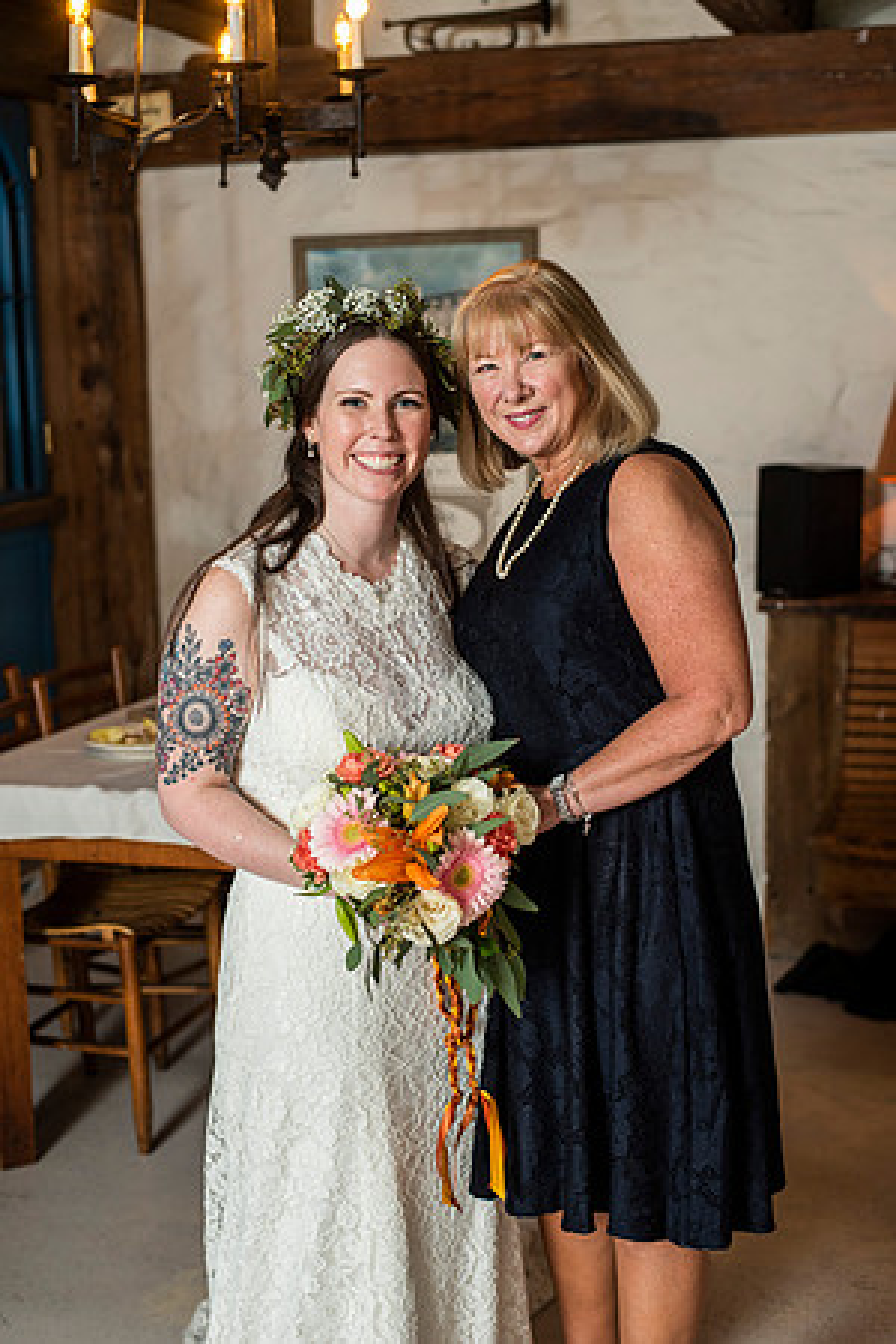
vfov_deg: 39.6
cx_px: 448
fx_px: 1867
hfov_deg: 27.0
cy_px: 672
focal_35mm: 50
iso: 400
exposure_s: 1/80
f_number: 3.2
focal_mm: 50
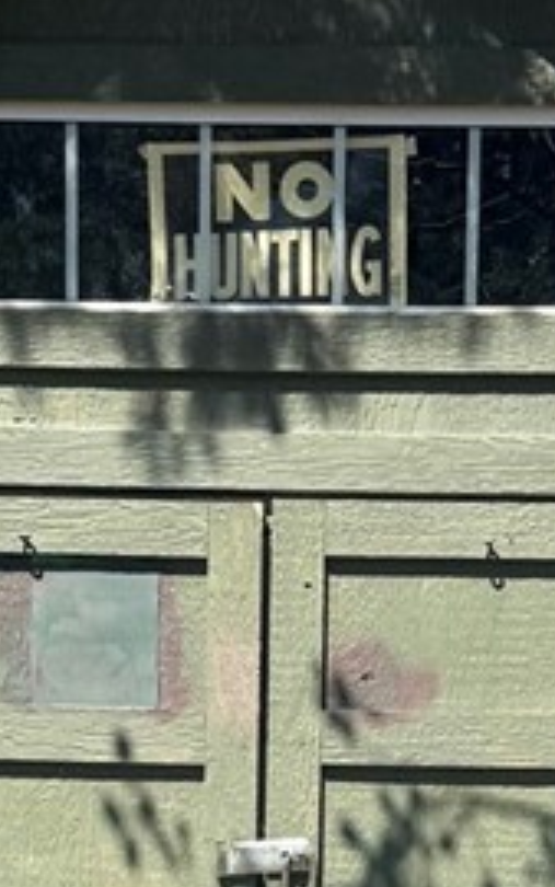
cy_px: 1101
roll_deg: -1.6
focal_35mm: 113
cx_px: 296
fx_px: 2732
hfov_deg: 11.6
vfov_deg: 17.5
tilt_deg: -6.1
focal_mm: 6.76
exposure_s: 1/3145
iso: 80
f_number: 1.78
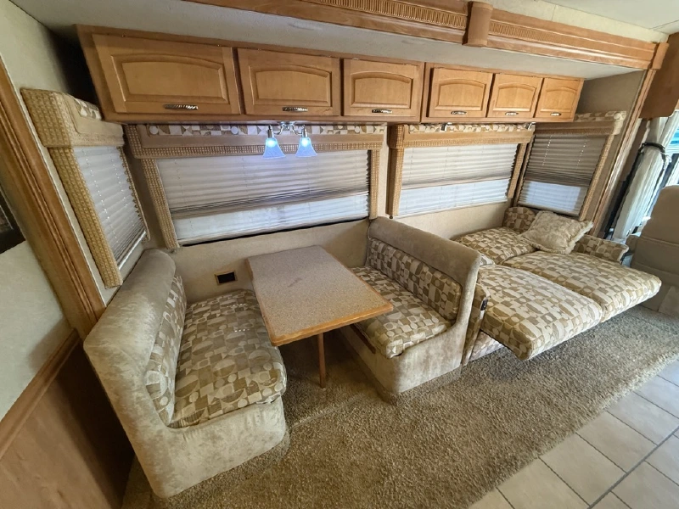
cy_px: 254
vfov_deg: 85.7
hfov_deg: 102.1
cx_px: 340
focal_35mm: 14
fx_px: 275
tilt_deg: -18.8
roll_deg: -0.6
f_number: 2.2
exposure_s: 1/70
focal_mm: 2.22
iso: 320
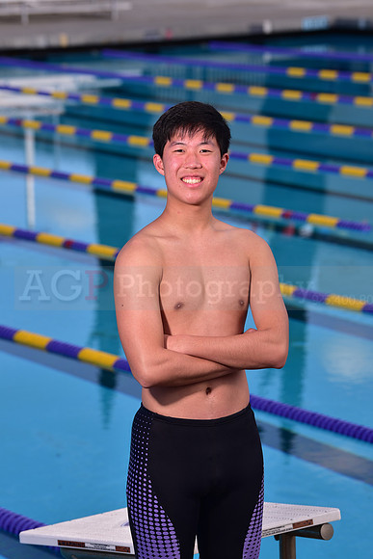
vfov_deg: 15.2
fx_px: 2097
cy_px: 280
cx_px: 186
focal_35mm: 135
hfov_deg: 10.2
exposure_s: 1/250
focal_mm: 135
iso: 80
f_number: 6.3
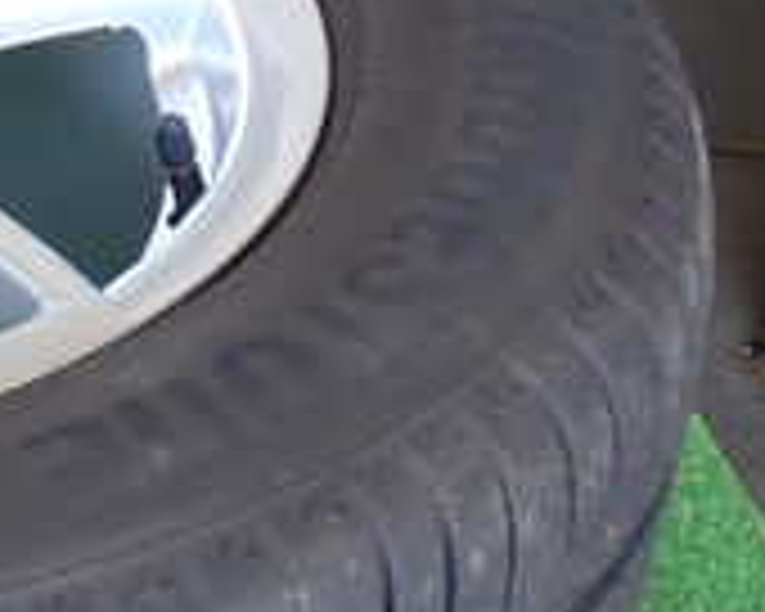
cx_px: -562
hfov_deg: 14.0
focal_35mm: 124
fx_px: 2807
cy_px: 526
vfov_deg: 12.4
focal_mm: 6.37
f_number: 2.5
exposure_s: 1/80
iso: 160
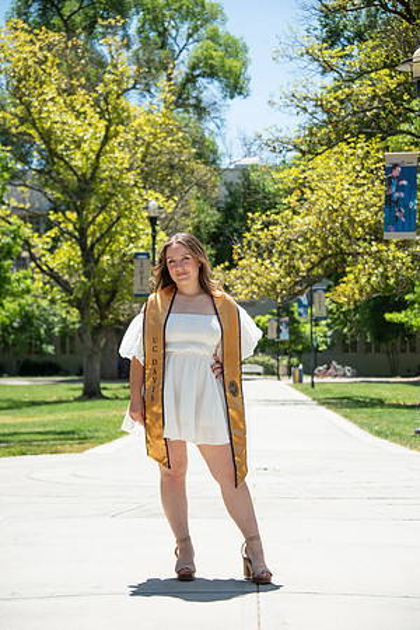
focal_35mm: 85
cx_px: 210
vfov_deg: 23.9
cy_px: 315
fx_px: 1487
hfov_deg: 16.1
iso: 500
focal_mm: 85
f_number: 5.6
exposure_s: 1/2500
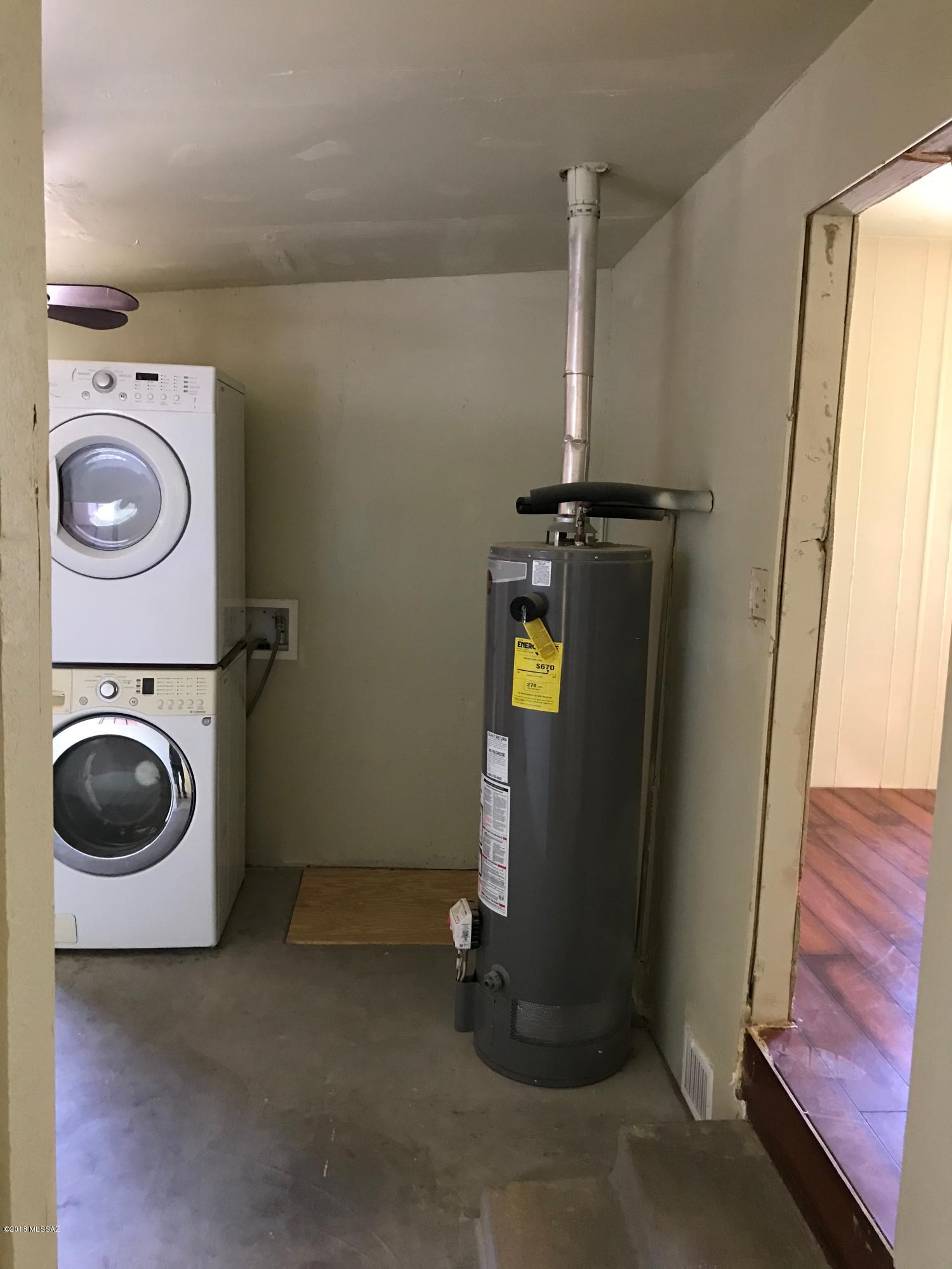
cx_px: 476
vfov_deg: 63.4
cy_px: 634
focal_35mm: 28
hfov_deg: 49.7
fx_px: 1027
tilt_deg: -7.6
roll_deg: -1.5
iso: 100
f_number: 1.8
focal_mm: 3.99
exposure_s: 1/13
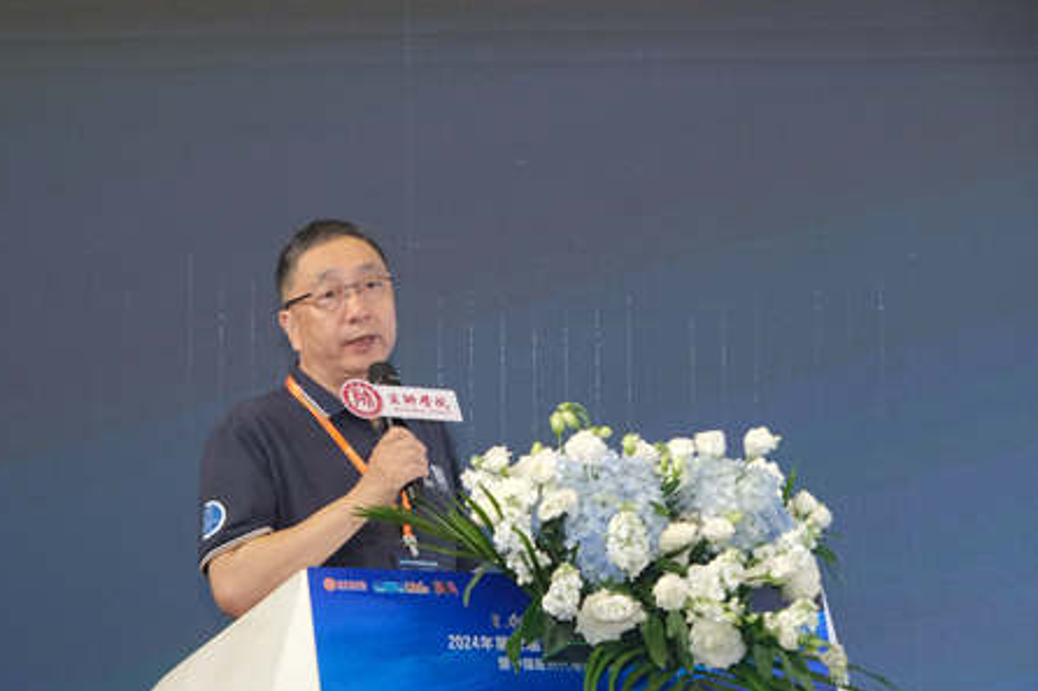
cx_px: 461
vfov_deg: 11.3
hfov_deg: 16.9
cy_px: 380
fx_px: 3487
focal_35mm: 121
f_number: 5
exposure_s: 1/125
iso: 2000
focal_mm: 72.1
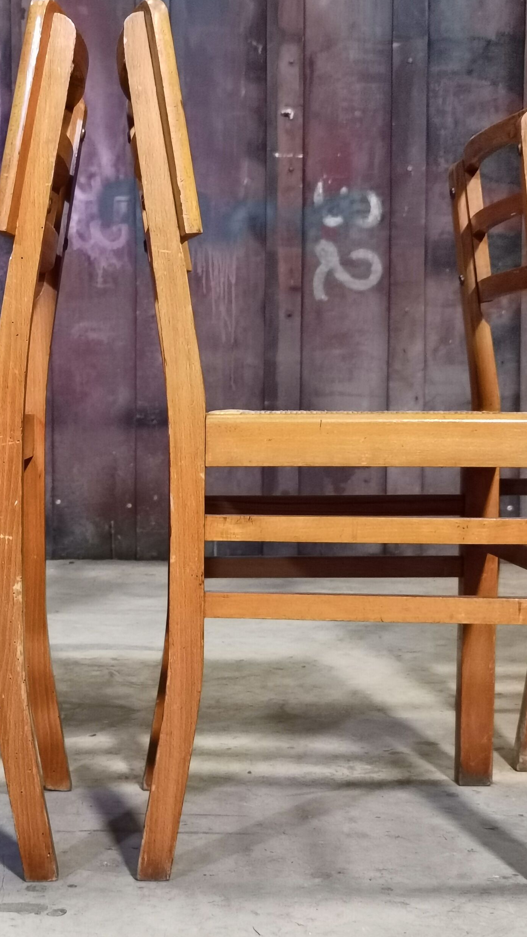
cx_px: 124
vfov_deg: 37.2
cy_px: 502
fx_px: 1391
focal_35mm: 56
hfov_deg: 21.3
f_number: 1.9
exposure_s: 1/25
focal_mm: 6.71
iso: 500
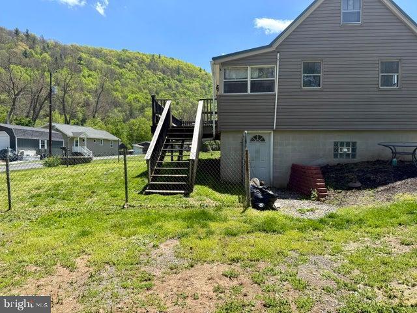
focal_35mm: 24
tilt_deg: -1.4
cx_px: 208
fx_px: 289
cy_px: 156
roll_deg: +0.1
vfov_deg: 56.8
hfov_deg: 71.6
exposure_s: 1/3953
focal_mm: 6.76
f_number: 1.78
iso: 100
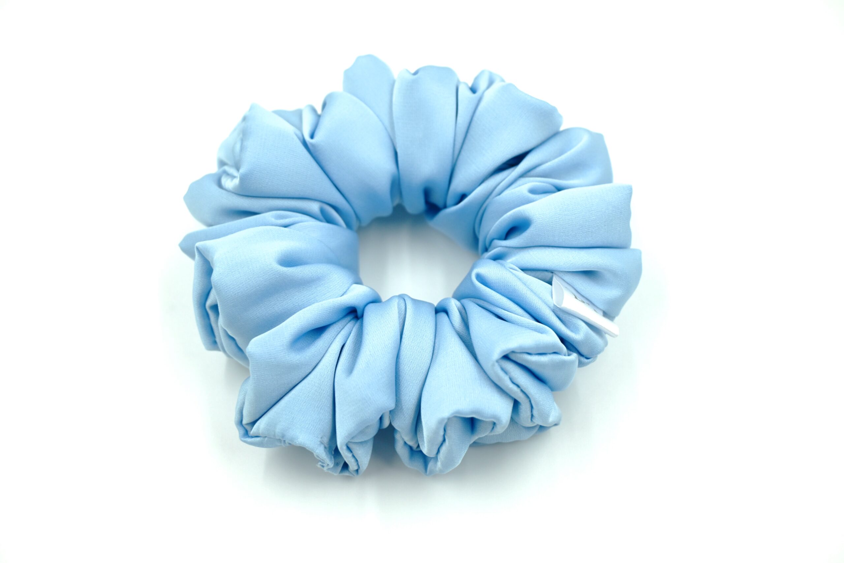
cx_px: 422
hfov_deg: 40.5
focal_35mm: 49
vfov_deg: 27.7
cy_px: 282
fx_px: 1143
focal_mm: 32.5
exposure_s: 1/100
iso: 200
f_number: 5
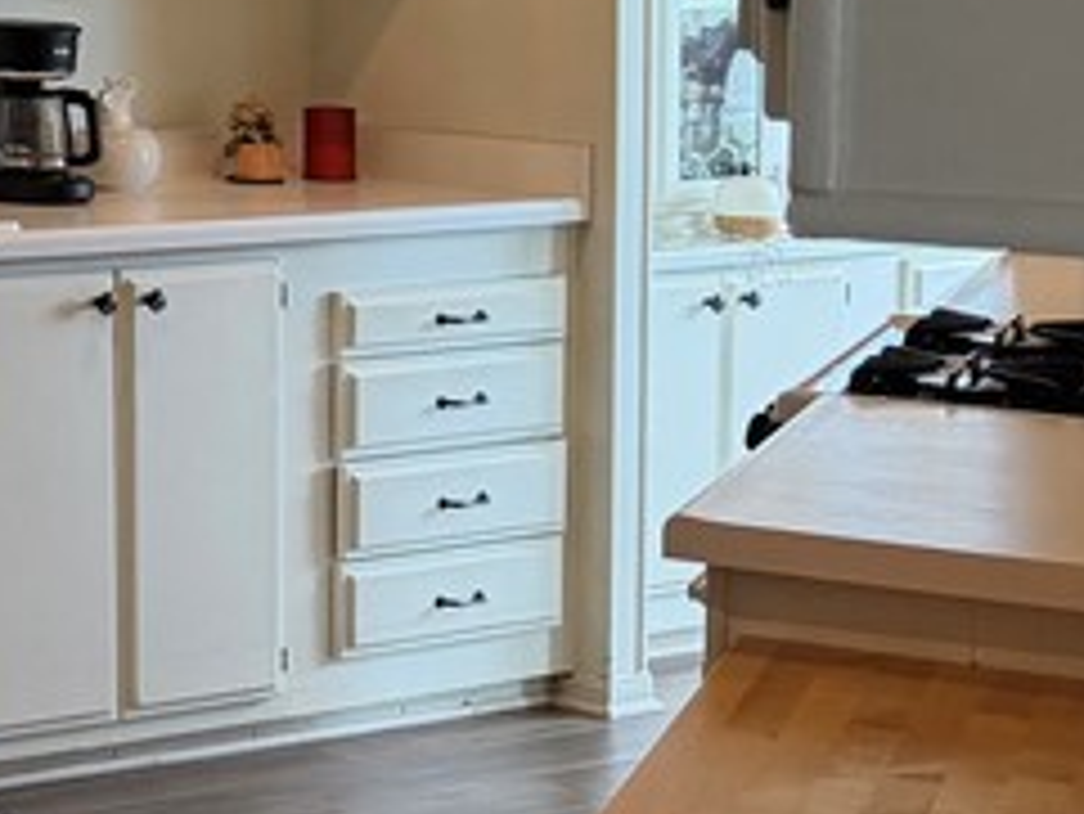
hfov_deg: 16.1
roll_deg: -0.2
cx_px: -913
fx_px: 3196
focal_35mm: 102
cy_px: -72
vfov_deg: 14.2
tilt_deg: -1.5
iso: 200
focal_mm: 6.76
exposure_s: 1/182
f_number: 1.78
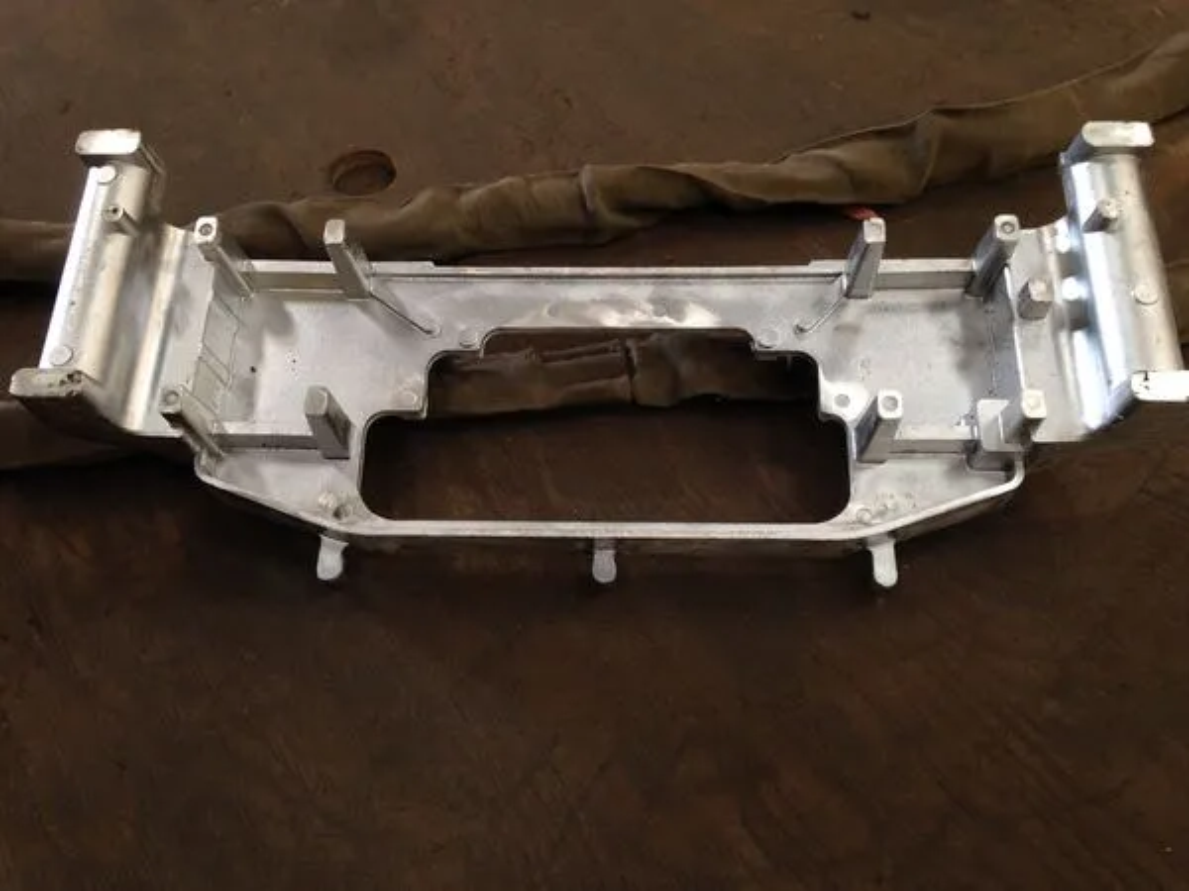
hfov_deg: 55.4
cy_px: 446
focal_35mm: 33
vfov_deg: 42.9
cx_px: 594
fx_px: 1133
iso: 50
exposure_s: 1/24
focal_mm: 4.12
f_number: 2.4
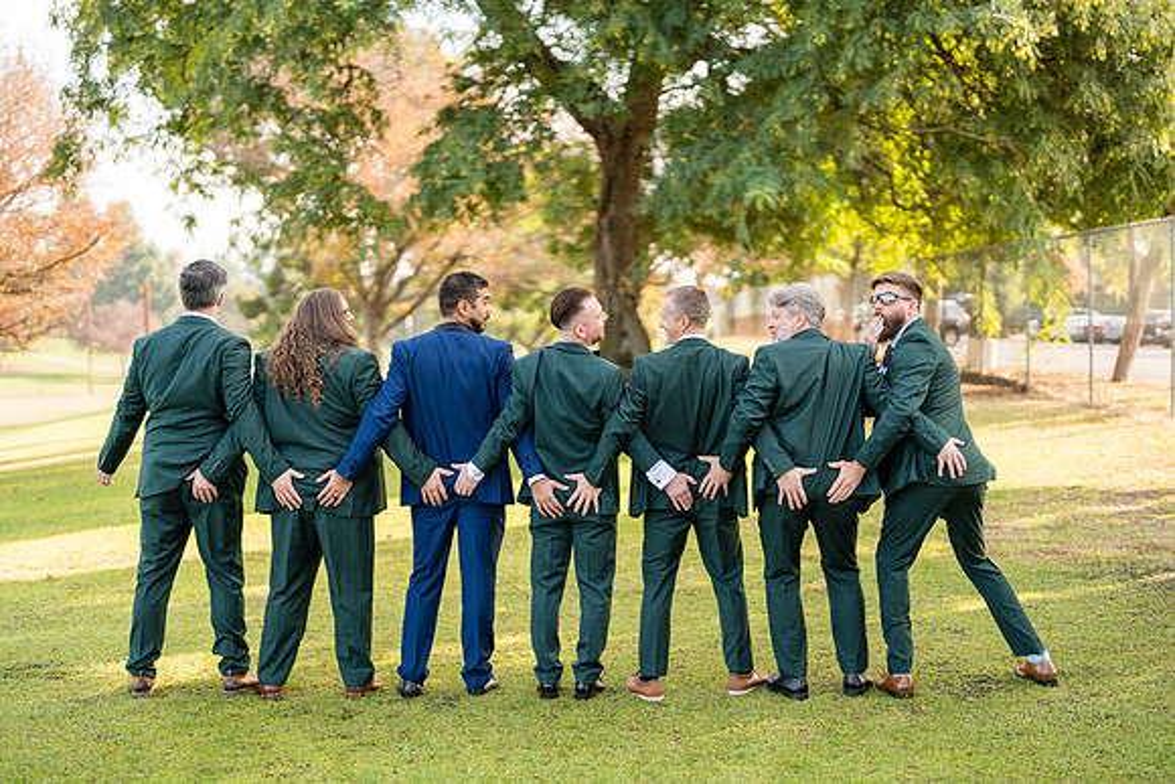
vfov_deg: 27.0
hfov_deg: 39.6
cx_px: 588
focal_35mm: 50
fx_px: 1632
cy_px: 392
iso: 400
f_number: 1.2
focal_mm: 50
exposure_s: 1/5000
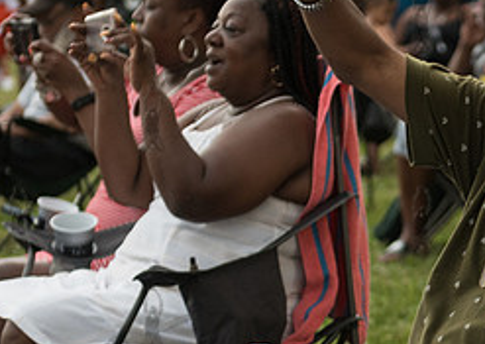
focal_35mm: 200
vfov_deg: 7.2
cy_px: 235
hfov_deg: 10.0
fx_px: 2747
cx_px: 558
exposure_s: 1/160
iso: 1250
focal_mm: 70
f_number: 3.2
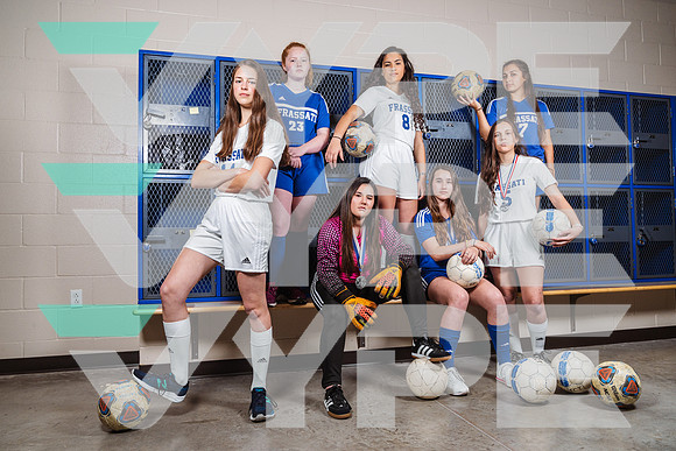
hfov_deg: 69.4
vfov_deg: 49.6
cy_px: 226
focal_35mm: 26
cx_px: 338
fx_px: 488
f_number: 11
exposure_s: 1/125
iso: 400
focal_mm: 26
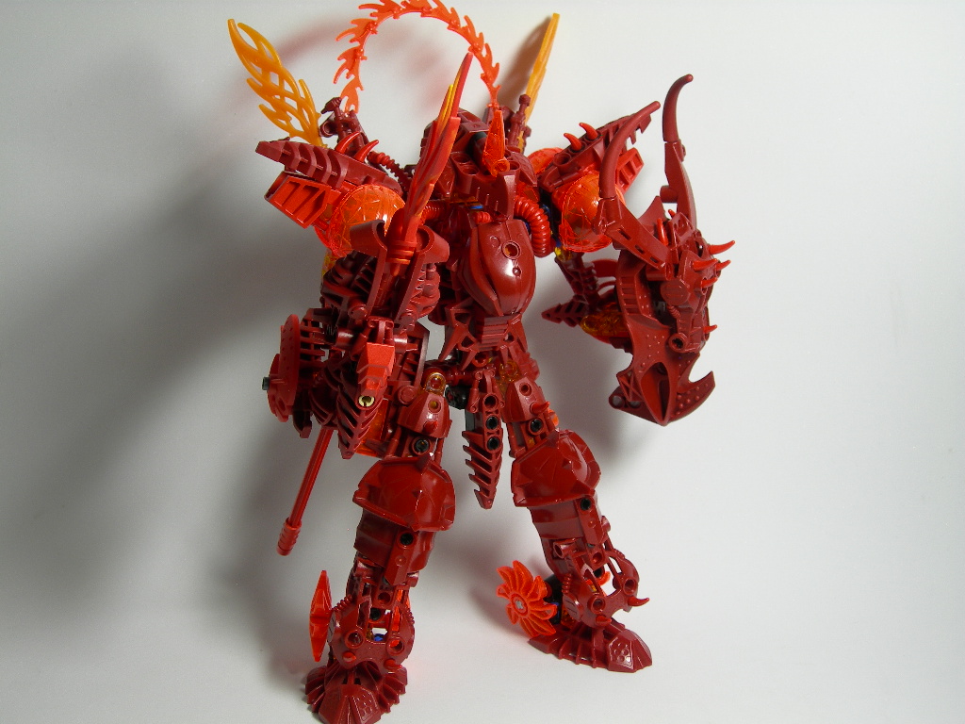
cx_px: 482
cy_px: 362
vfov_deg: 28.6
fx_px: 1422
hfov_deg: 37.5
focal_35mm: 51
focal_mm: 10.6
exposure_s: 1/25
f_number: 3.2
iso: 50
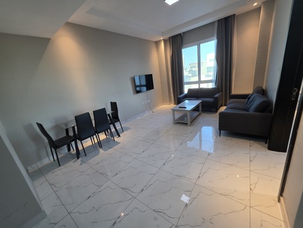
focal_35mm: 13
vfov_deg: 89.9
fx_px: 114
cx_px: 152
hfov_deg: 106.2
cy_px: 114
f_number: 1.9
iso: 80
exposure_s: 1/33.2
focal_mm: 2.2
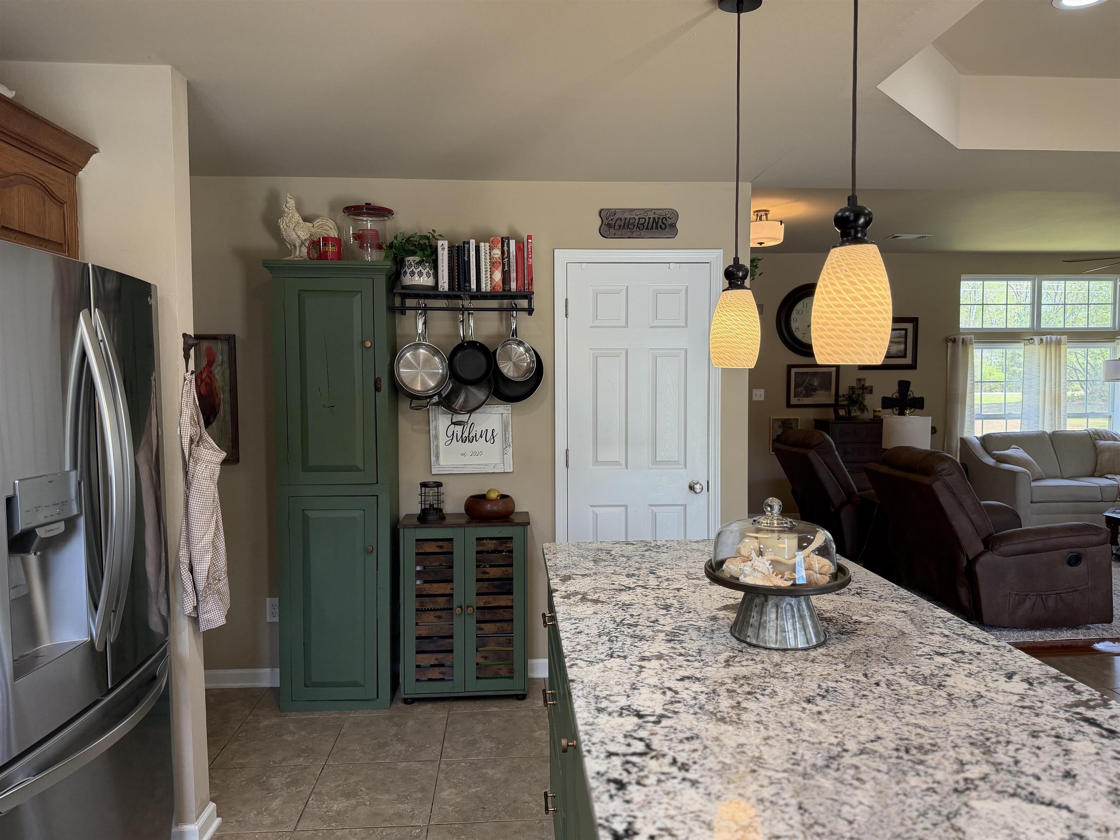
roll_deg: +0.7
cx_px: 560
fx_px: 777
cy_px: 420
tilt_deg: -2.5
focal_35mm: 24
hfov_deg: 71.6
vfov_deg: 56.8
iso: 200
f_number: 1.78
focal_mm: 6.76
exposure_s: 1/224
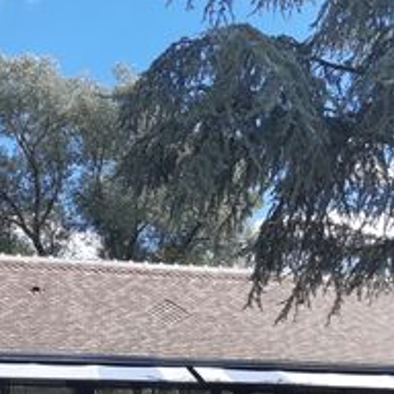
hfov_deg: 23.9
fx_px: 927
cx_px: 271
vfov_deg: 23.5
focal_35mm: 72
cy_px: 343
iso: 40
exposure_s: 1/1408
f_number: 1.7
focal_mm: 3.93
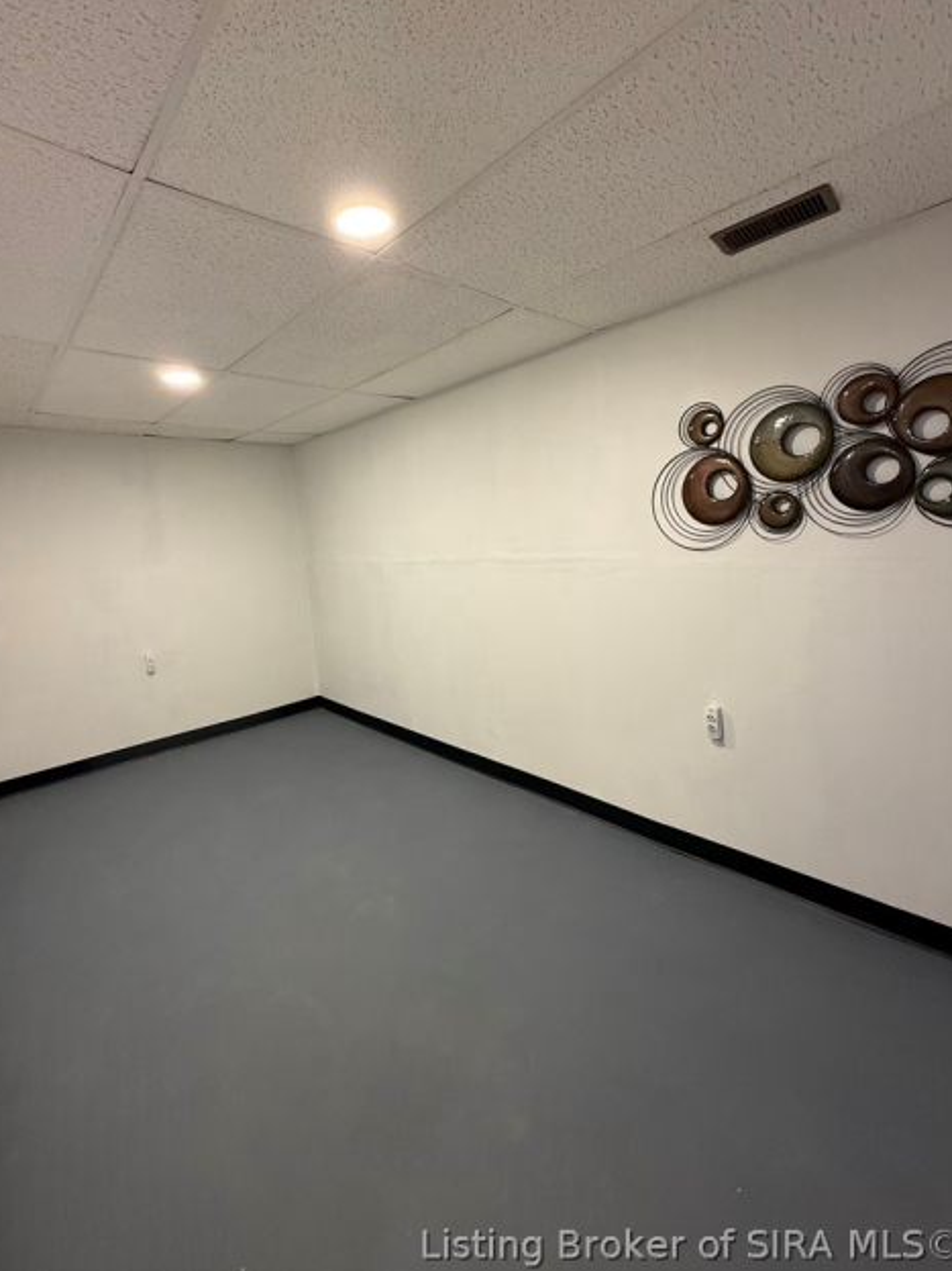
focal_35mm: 15
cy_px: 595
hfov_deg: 81.7
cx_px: 463
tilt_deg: -4.8
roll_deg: +3.4
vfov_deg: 98.0
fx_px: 550
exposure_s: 1/60
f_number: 2.2
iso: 200
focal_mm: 2.22
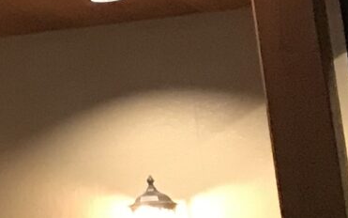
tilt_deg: +15.0
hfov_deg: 8.4
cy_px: -70
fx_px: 1945
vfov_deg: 6.4
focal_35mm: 205
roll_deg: -0.9
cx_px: -750
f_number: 1.8
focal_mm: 3.99
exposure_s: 1/13
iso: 100
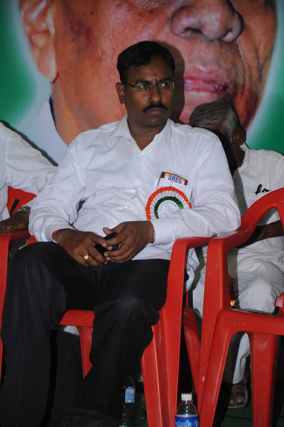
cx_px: 142
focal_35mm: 158
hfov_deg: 8.7
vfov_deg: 13.1
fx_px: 1868
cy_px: 214
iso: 400
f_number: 6.3
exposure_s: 1/125
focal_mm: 105
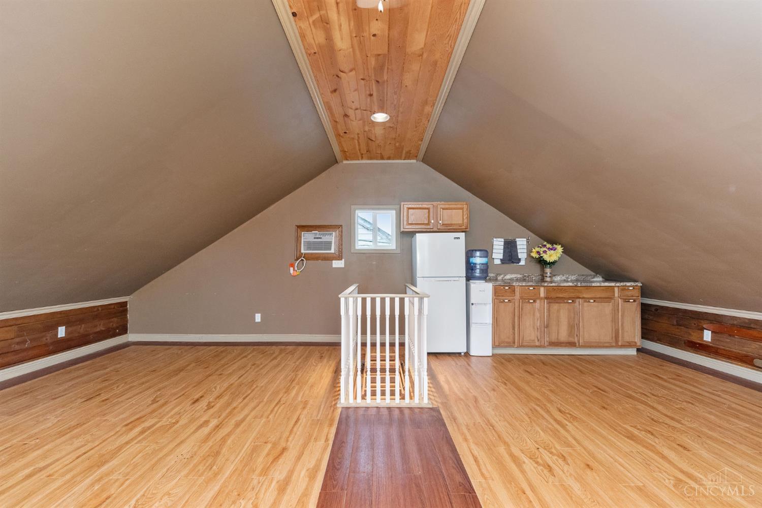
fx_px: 296
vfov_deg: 81.2
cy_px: 254
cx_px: 381
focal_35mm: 14
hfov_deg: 104.3
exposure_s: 1/200
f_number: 5.6
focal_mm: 14
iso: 1600
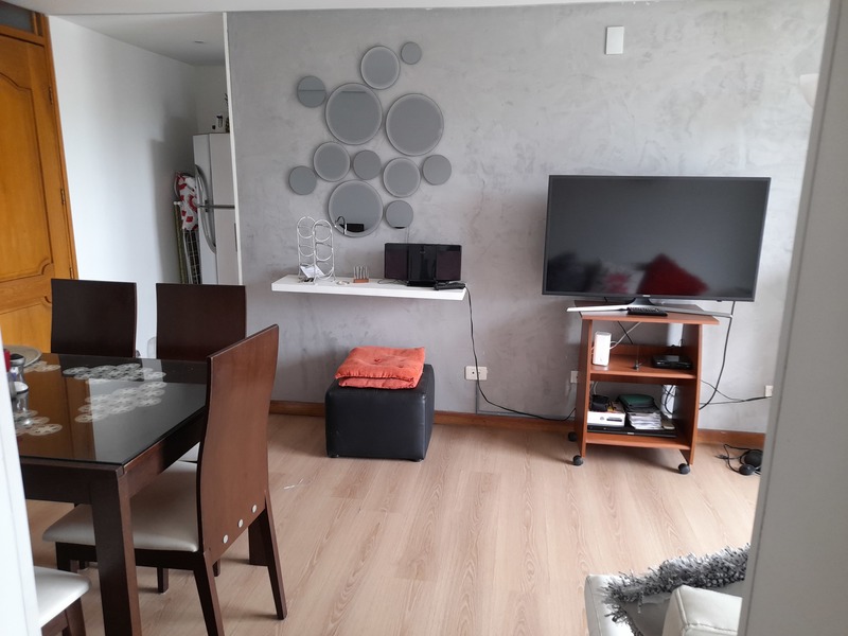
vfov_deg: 54.9
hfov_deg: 69.4
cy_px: 318
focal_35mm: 25
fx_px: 612
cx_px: 424
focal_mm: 4.6
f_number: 2
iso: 125
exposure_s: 1/60
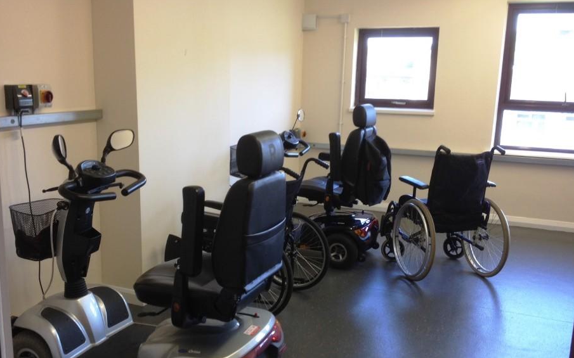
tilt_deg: -11.5
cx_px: 268
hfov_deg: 47.2
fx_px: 657
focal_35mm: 42
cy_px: 201
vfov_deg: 30.5
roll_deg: -1.2
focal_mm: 4.28
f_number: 2.4
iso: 50
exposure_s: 1/40
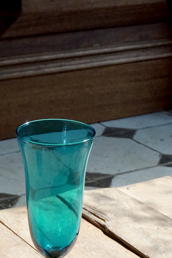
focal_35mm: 96
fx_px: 688
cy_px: 214
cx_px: 50
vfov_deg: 20.9
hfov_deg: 14.2
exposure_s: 1/200
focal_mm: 33
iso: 2500
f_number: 10
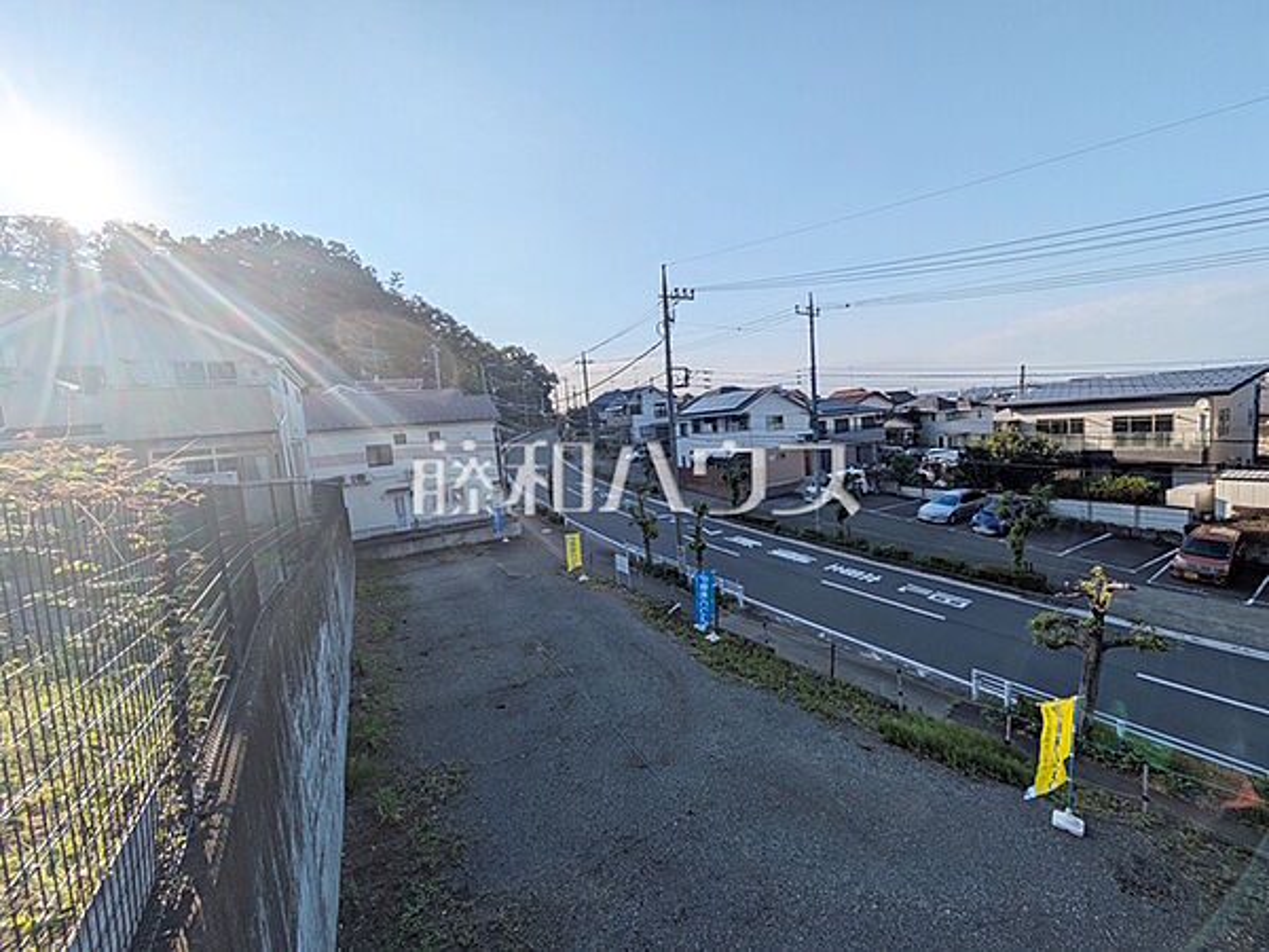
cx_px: 634
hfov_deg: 102.1
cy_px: 476
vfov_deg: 85.7
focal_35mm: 14
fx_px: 513
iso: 51
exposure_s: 1/3846
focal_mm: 1.83
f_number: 2.2
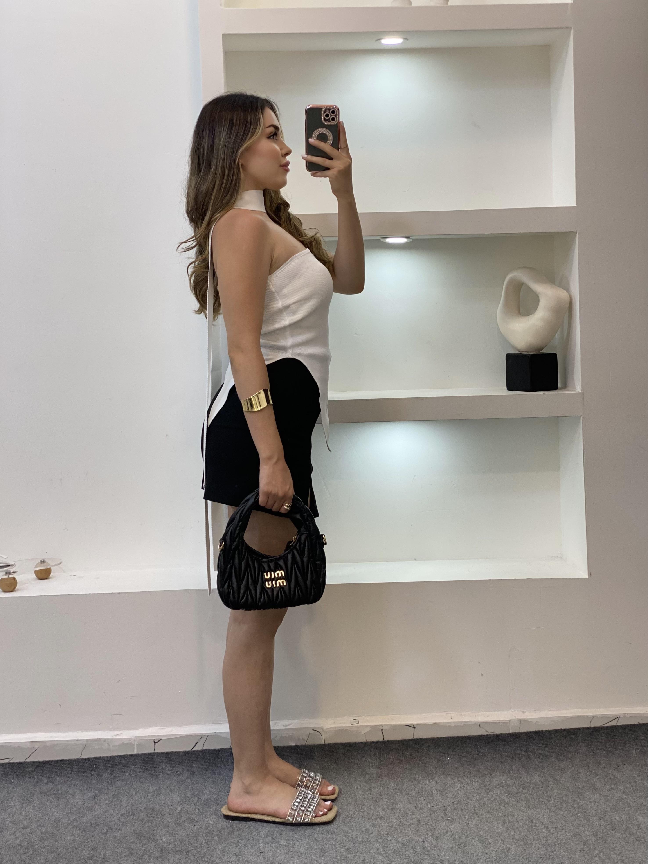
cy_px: 432
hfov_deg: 28.0
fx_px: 1298
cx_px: 324
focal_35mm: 52
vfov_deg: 36.8
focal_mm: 6
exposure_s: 1/100
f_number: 2
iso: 80
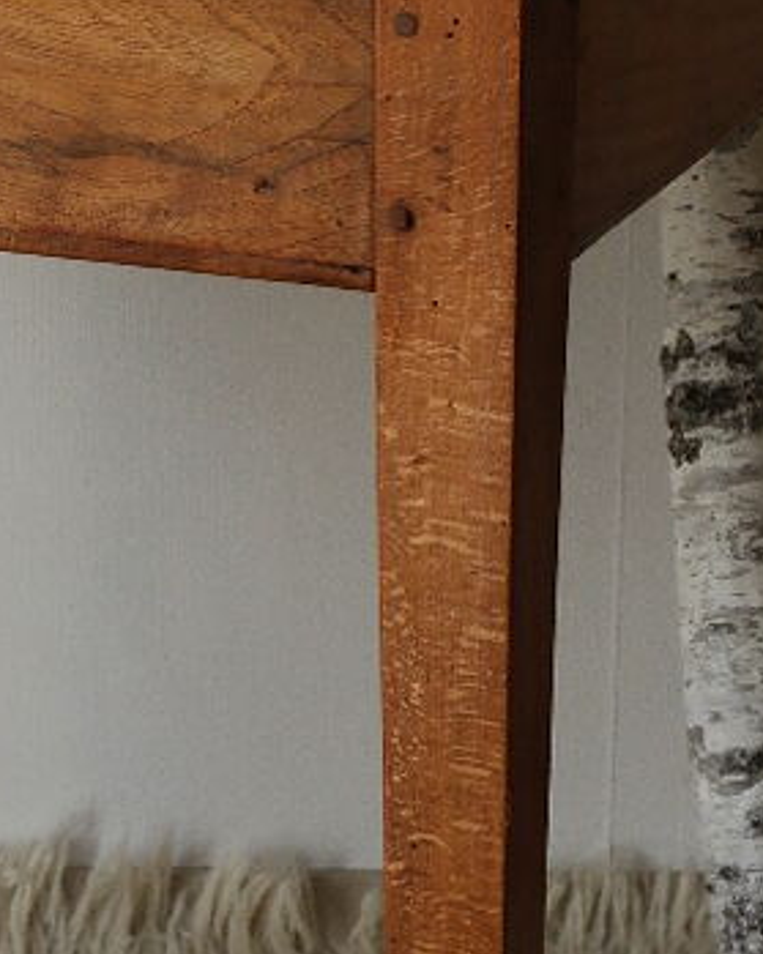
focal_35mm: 186
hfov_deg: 8.2
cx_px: -252
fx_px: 5253
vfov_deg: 10.3
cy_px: 145
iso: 400
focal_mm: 26
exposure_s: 1/50
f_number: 5.6
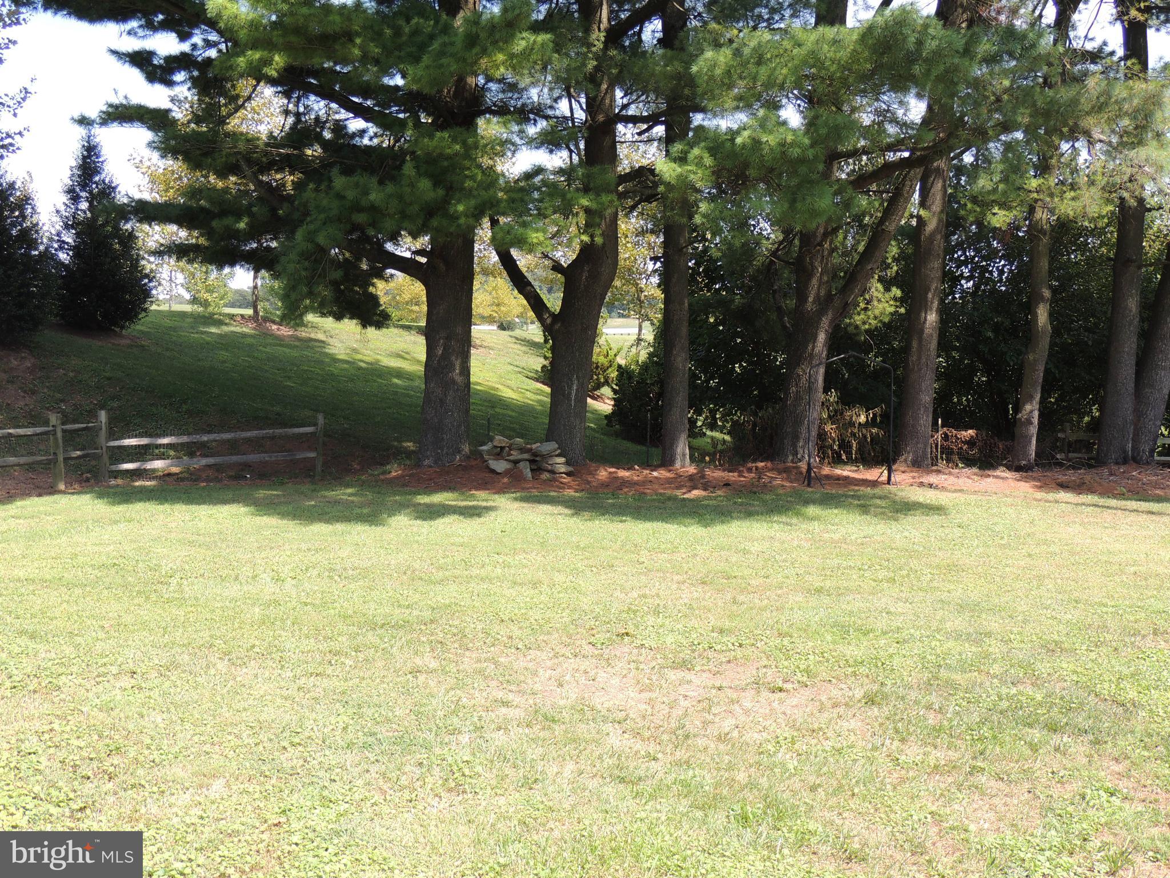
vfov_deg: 36.0
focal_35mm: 40
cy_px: 439
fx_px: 1352
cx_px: 585
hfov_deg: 46.8
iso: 100
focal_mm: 7.1
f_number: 3.3
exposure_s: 1/320
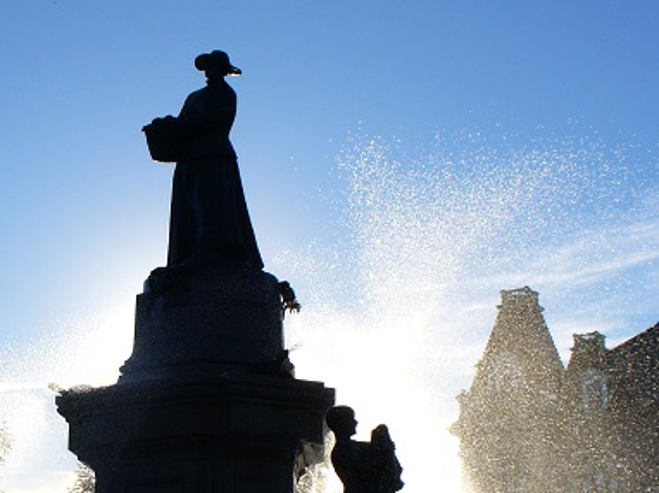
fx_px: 1199
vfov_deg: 22.9
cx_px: 197
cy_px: 406
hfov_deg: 30.4
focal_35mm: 63
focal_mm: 6.1
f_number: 5.6
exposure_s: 1/500
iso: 80
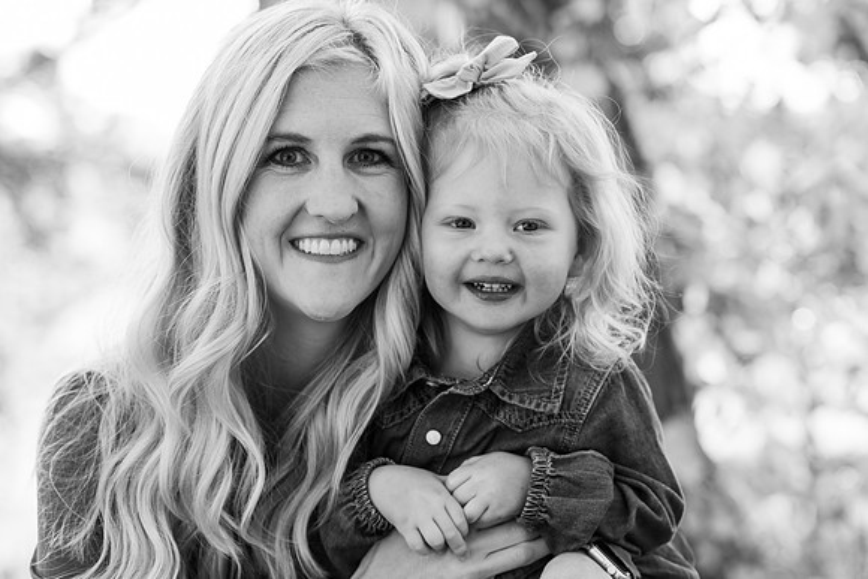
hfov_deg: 19.5
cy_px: 290
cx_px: 434
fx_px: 2532
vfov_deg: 13.0
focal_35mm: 105
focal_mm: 105
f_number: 4.5
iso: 500
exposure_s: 1/250
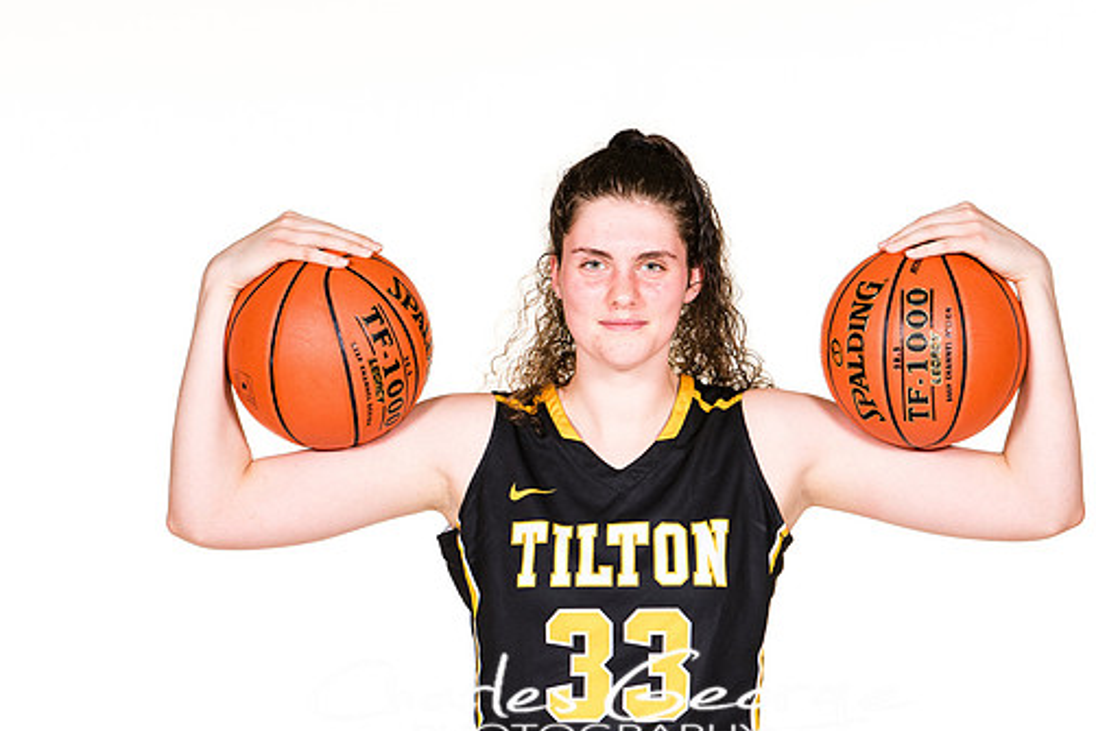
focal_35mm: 234
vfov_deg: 5.9
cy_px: 418
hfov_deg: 8.8
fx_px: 7126
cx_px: 613
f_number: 6.3
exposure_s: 1/160
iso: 200
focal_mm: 135
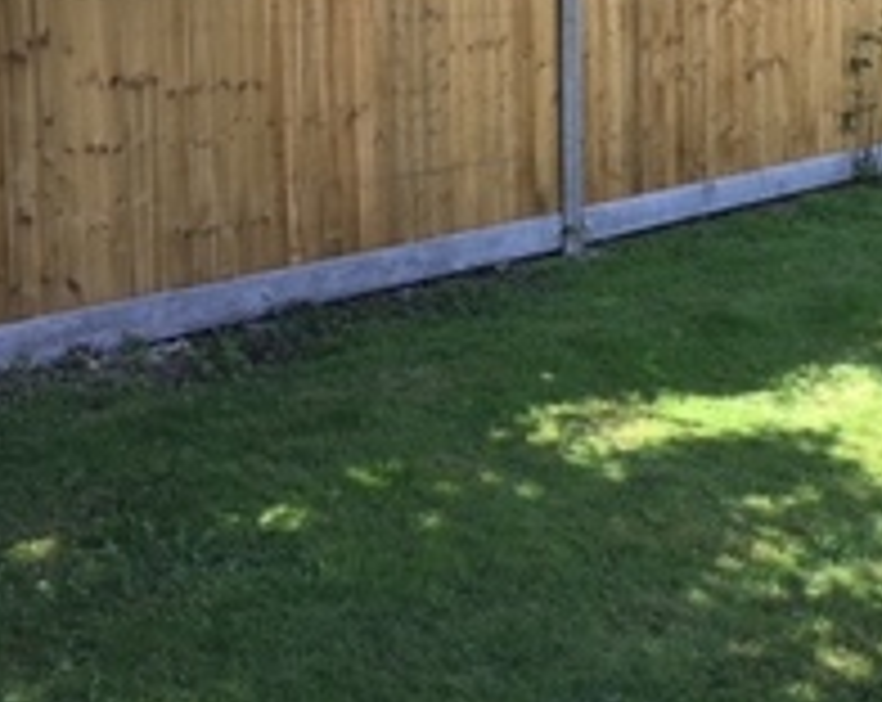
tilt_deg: -3.6
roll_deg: -1.5
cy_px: 70
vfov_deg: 26.6
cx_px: 684
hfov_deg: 33.4
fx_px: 1433
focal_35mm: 55
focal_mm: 4.15
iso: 32
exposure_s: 1/416
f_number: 2.2
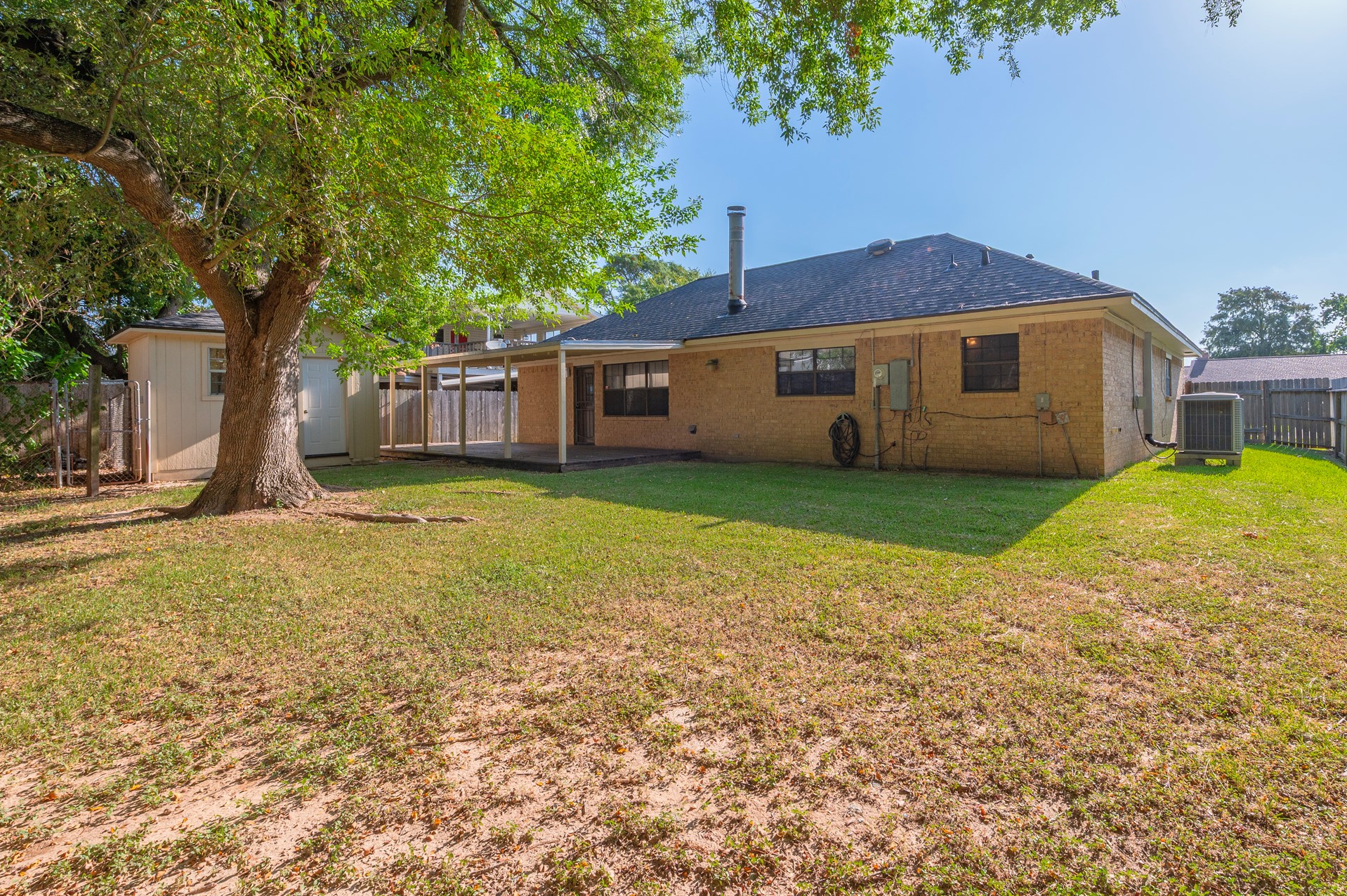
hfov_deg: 93.0
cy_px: 409
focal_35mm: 17
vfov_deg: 70.2
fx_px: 636
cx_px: 741
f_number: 13
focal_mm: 15
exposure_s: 1/160
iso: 125
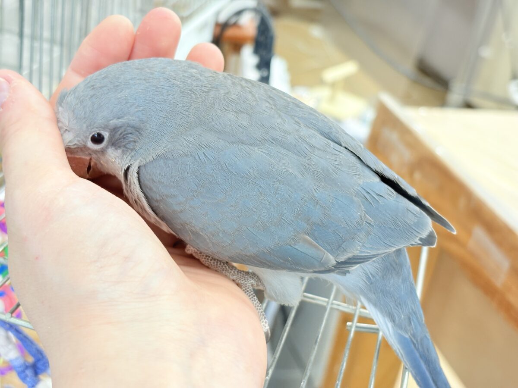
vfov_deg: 28.0
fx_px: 778
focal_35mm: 52
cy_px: 194
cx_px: 259
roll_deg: -9.9
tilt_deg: -28.0
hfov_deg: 36.8
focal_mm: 5.96
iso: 125
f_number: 1.6
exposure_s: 1/50
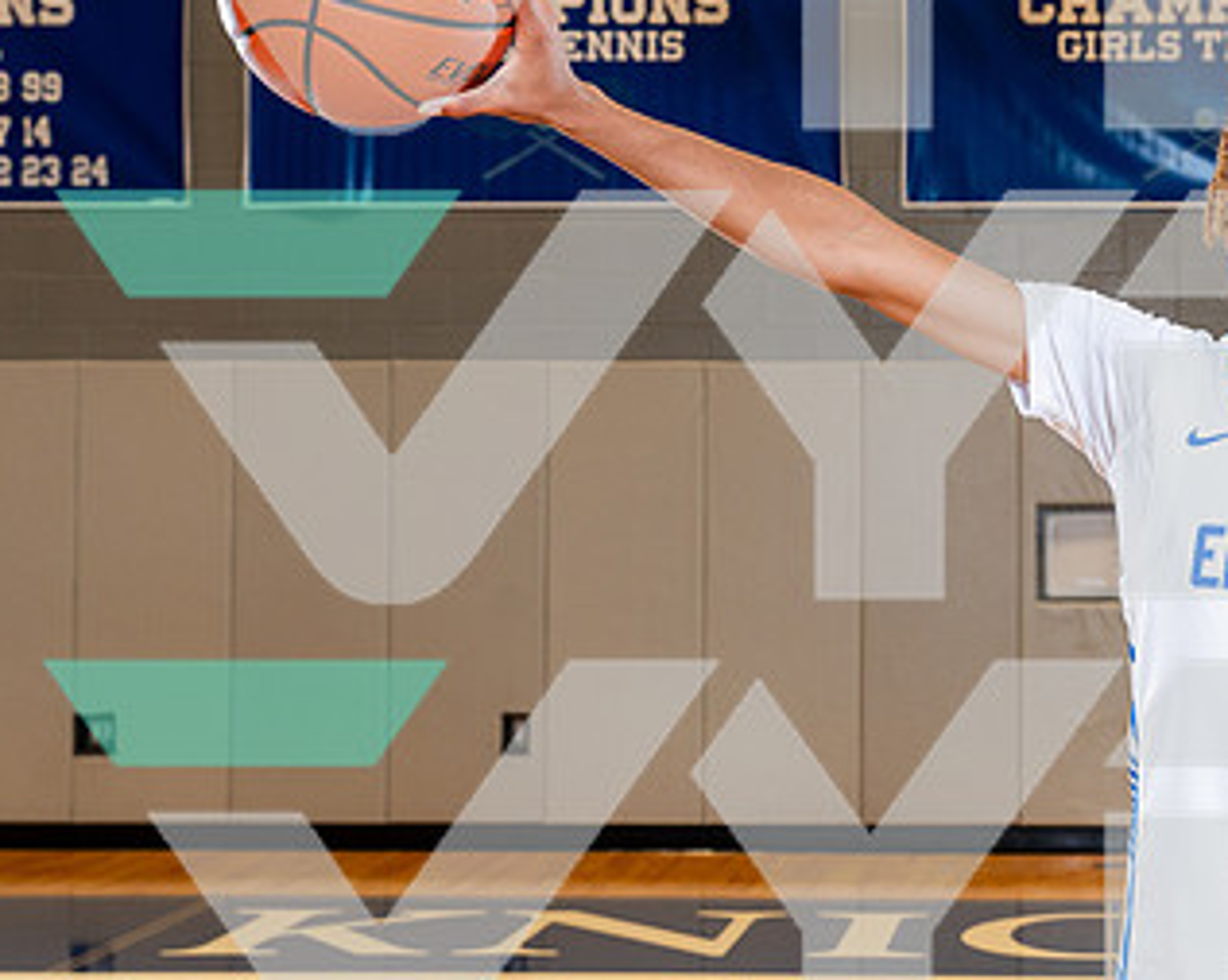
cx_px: 1042
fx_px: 2614
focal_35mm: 72
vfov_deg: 21.2
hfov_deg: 25.8
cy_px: 397
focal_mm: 40
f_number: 5.6
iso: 640
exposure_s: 1/250
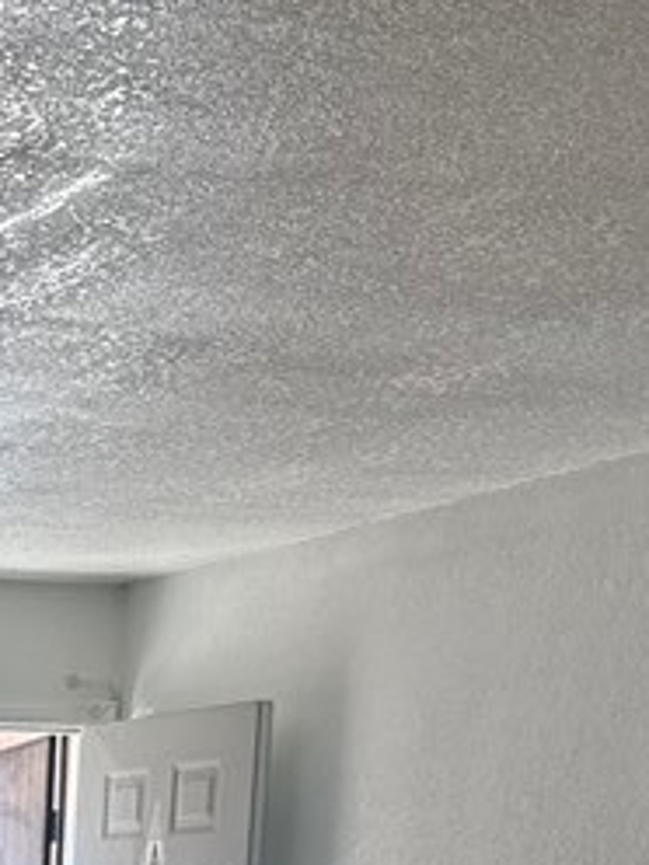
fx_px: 2475
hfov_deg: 14.1
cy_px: 1639
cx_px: -286
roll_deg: +1.4
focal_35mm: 99
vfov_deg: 16.2
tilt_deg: -16.8
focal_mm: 6.76
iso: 100
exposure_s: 1/120
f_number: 1.78
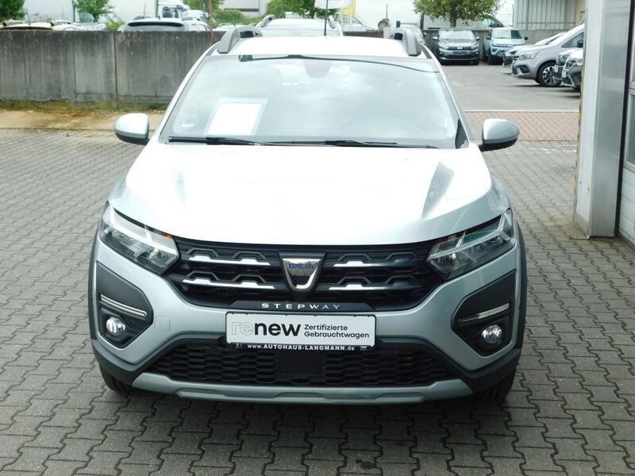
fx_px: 936
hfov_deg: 37.5
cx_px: 318
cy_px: 238
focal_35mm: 51
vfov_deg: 28.6
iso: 125
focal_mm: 9
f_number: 3.8
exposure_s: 1/250
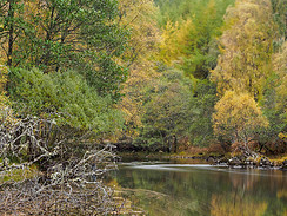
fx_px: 779
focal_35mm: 94
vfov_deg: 15.4
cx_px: 158
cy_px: 232
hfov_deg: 20.9
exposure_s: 60
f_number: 7.1
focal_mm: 19
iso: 800
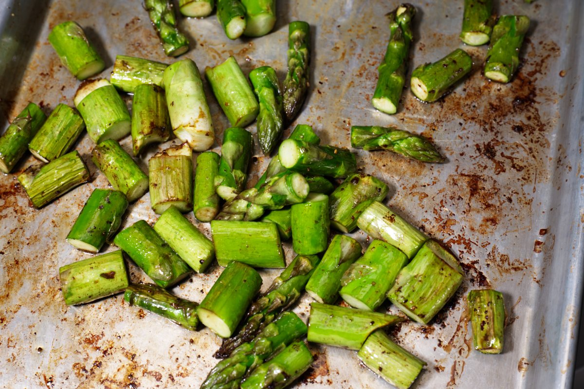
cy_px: 194
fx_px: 1135
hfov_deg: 28.9
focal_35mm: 70
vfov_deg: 19.4
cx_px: 292
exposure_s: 1/60
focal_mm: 70
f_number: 8
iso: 100
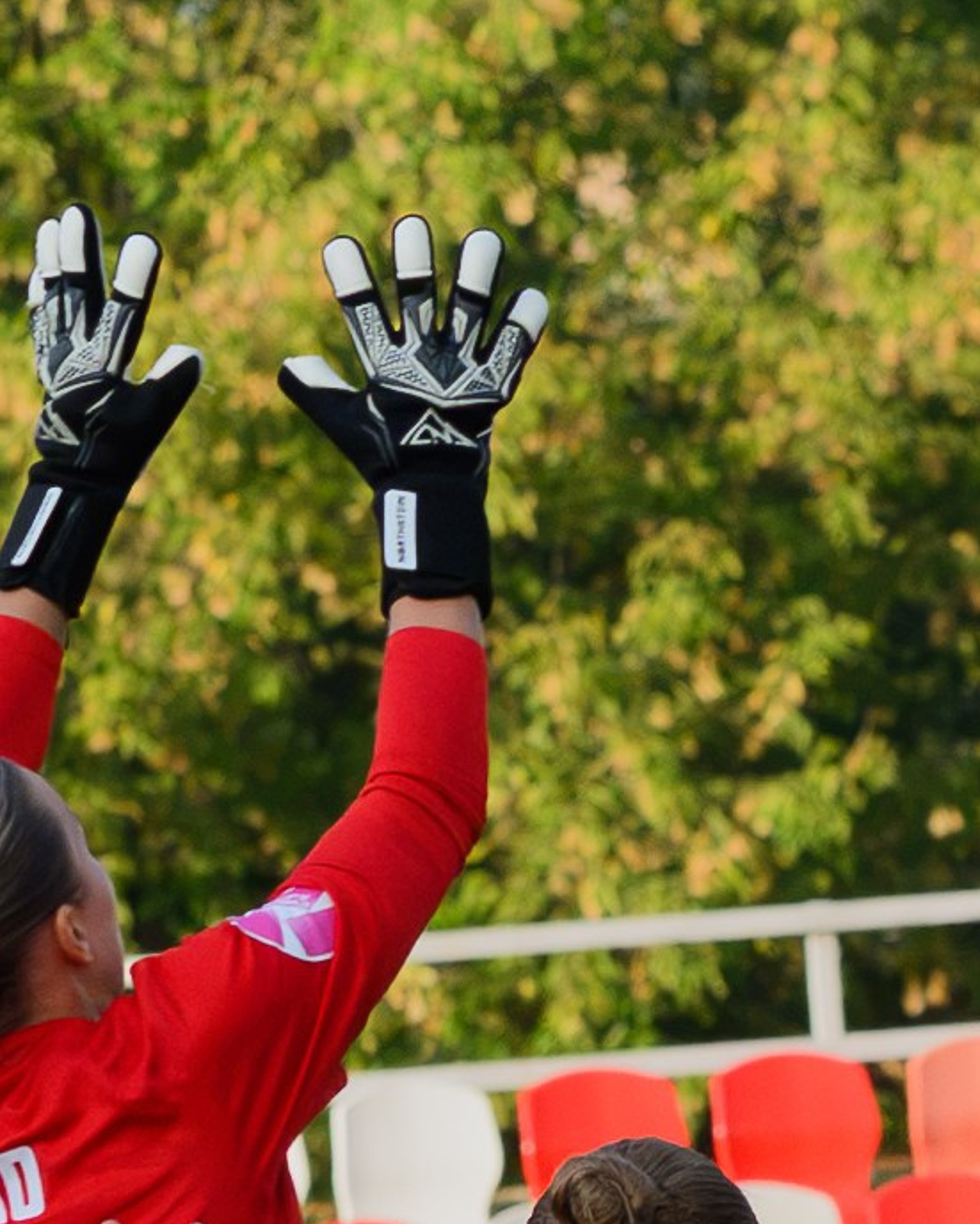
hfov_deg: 1.8
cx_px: 1620
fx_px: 31376
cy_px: 1749
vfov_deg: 2.2
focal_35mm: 866
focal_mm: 105
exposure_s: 1/2000
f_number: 7.1
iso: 1100
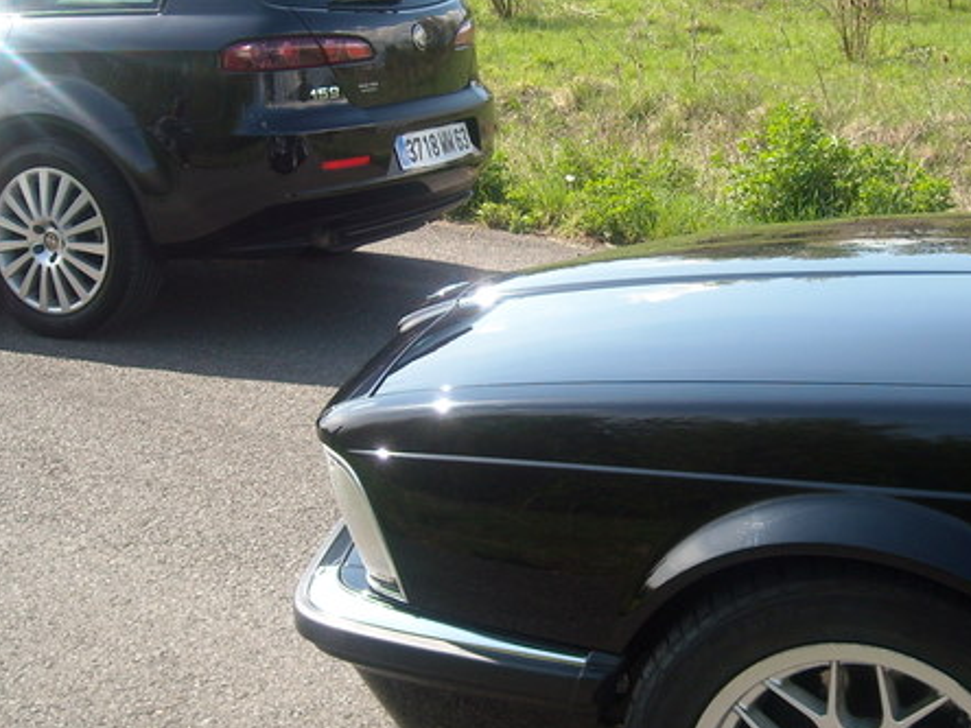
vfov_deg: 23.3
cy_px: 374
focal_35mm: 63
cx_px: 650
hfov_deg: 30.5
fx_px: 1767
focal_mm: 5.7
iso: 64
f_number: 2.8
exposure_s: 1/478
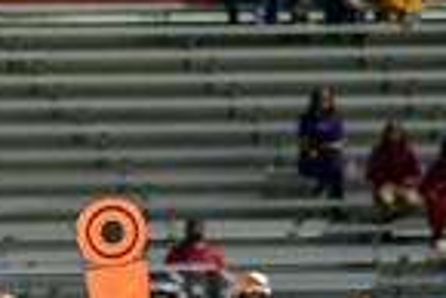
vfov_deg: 1.7
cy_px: 312
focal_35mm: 799
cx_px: -163
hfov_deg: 2.6
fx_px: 9908
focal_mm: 200
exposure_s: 1/250
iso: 1600
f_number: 2.8
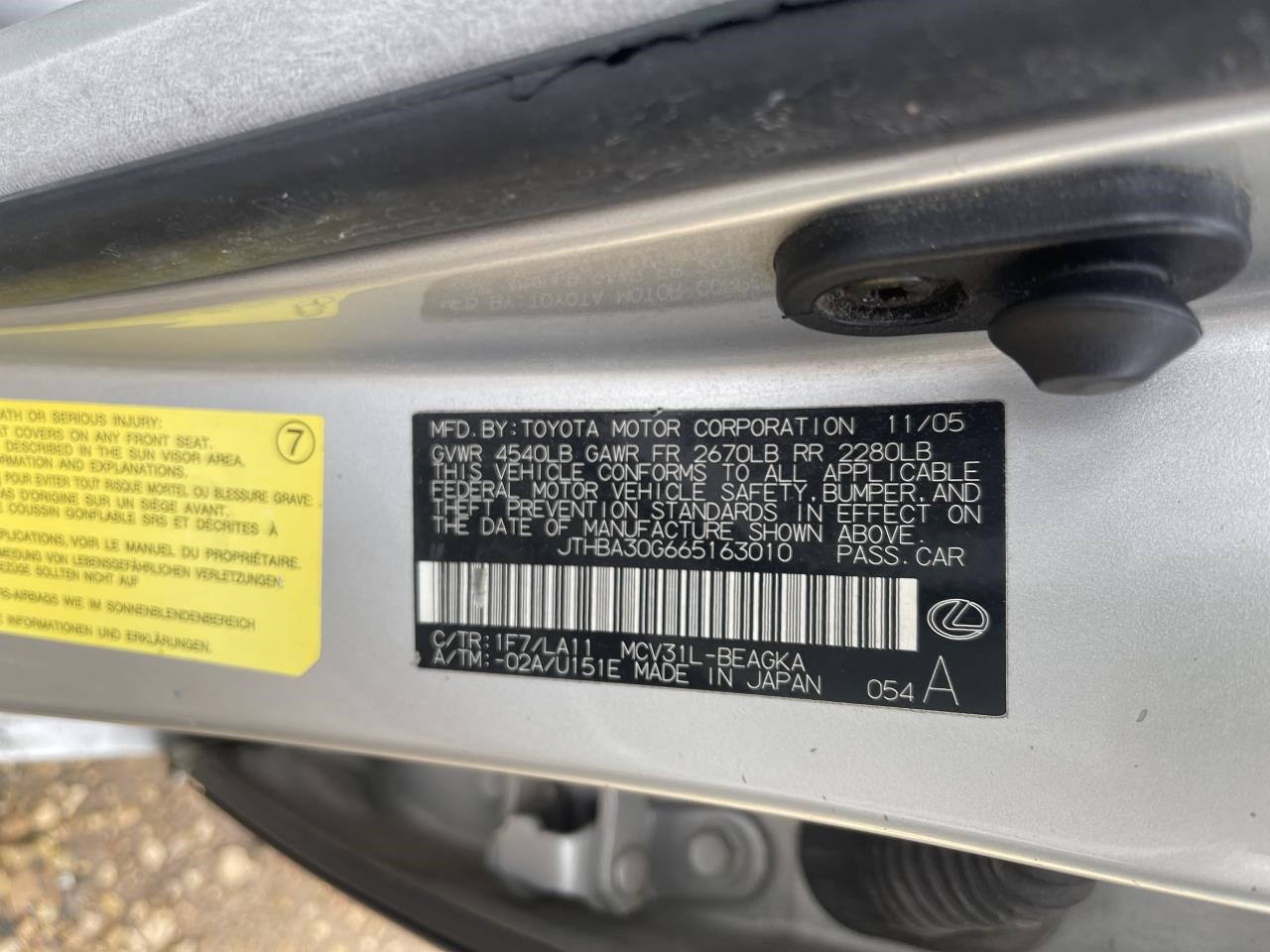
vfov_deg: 54.9
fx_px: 917
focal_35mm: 25
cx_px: 635
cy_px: 476
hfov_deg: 69.4
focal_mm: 5.1
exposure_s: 1/231
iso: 32
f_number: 1.6
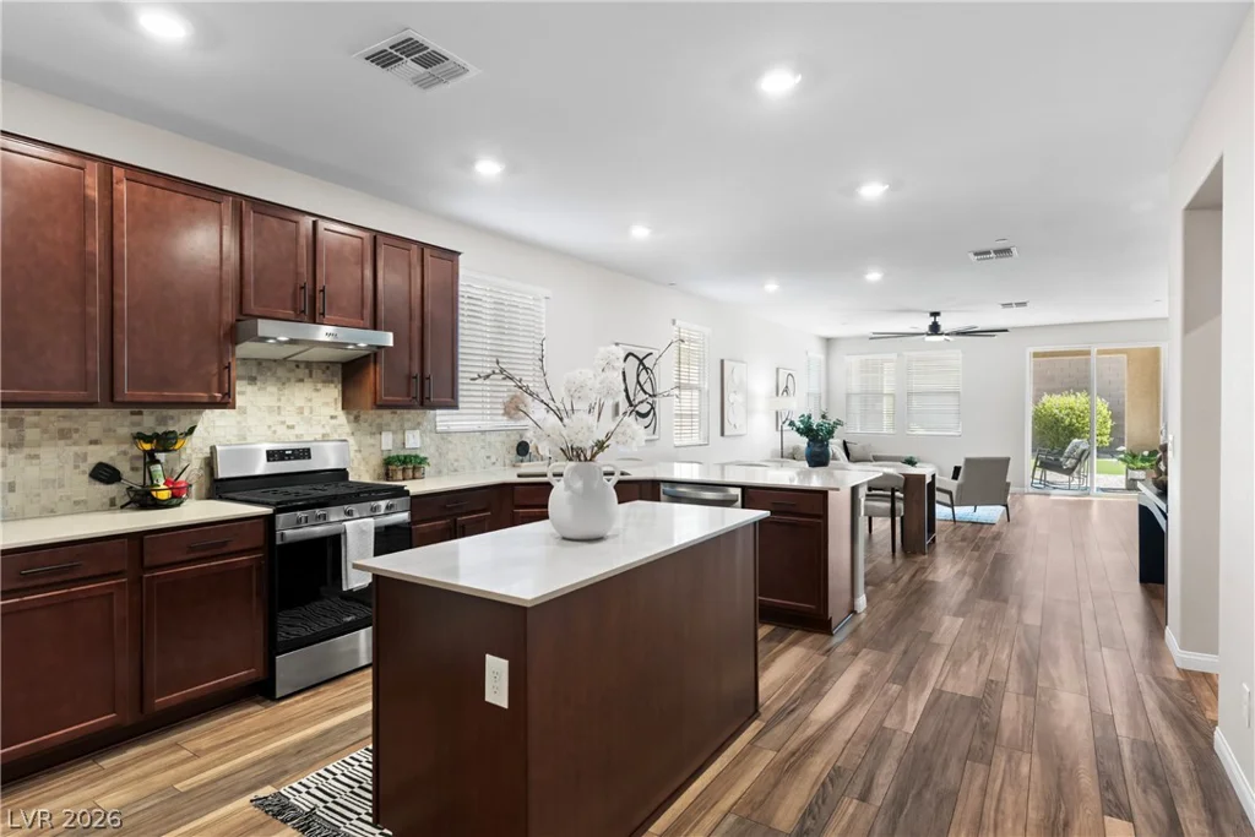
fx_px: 662
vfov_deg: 64.6
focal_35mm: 19
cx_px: 628
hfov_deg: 86.9
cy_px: 418
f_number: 8
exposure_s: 1/4
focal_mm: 19
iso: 320
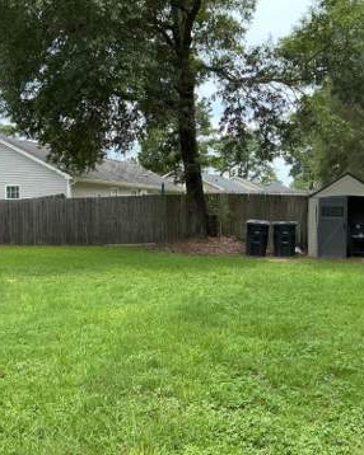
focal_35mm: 38
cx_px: 188
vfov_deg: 48.0
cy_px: 228
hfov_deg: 39.1
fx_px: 512
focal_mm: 3
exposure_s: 1/540
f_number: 1.8
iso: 25
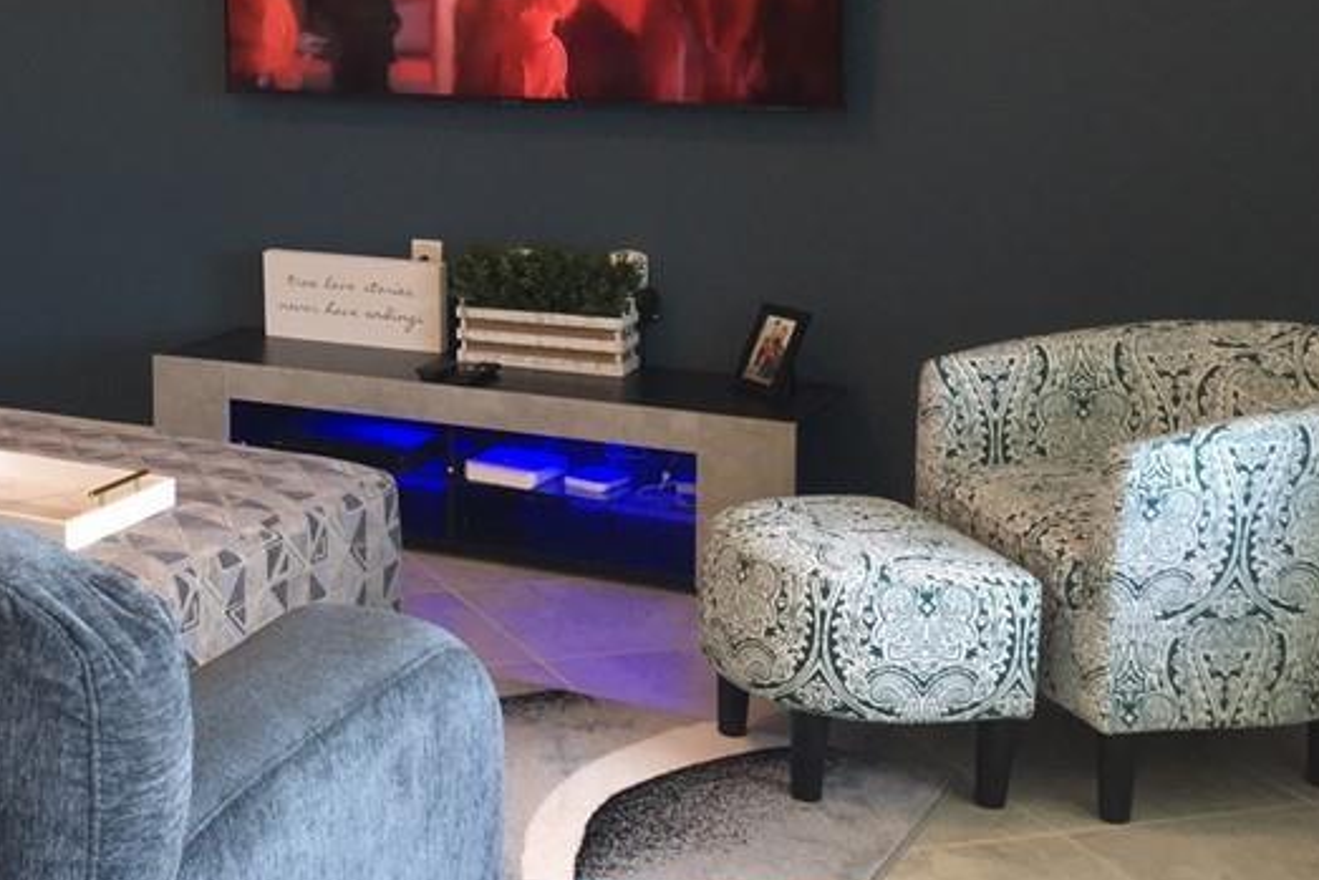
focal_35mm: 59
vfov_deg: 22.7
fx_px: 2162
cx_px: 182
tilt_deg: -7.0
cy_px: 174
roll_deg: +0.6
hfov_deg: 32.5
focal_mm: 4.15
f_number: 2.2
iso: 32
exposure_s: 1/30
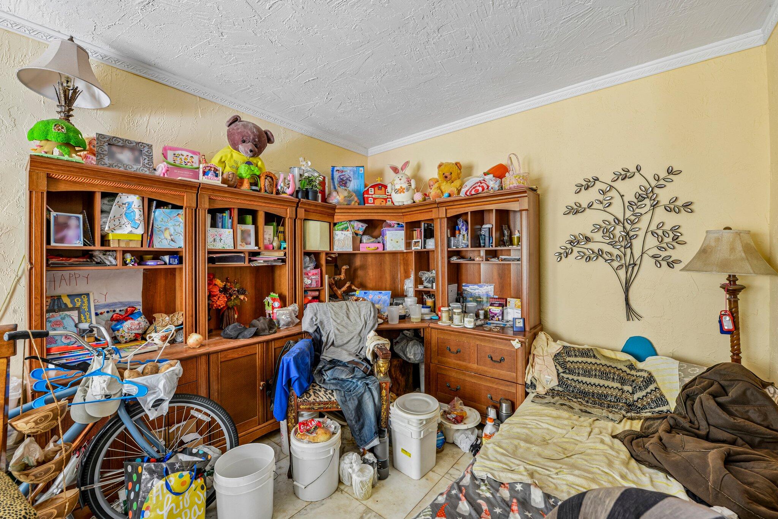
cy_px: 260
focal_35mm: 14
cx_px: 389
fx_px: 303
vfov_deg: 81.2
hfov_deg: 104.3
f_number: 9
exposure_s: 1.6
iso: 200
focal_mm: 14
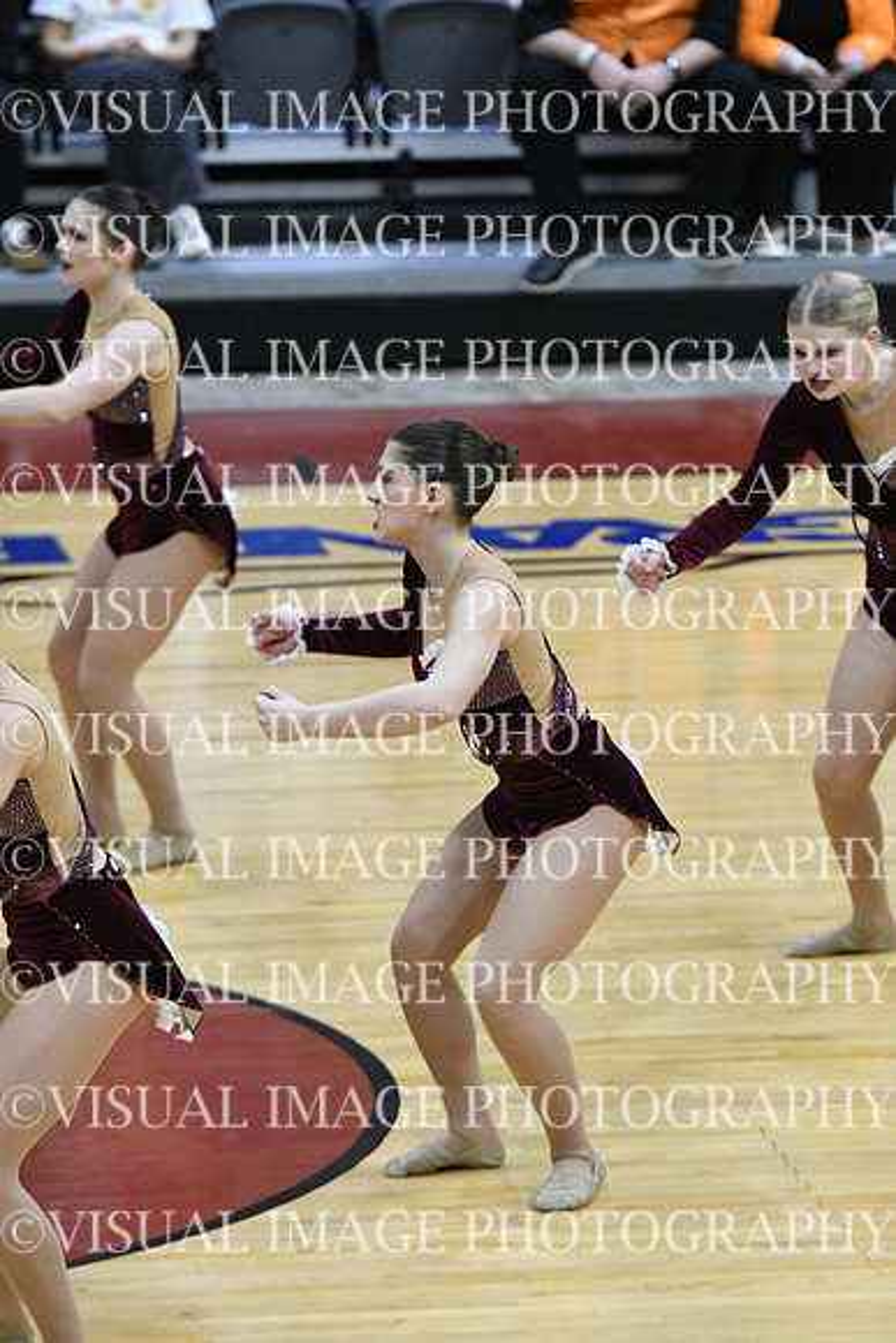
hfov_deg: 5.4
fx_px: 9514
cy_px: 672
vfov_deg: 8.1
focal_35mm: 255
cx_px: 448
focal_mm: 170
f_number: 3.5
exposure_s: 1/400
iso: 4000
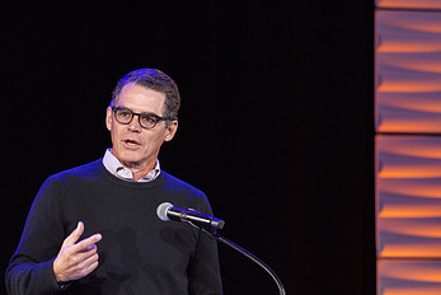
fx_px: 4021
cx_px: 143
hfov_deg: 6.3
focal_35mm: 328
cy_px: 166
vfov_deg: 4.2
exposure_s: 1/250
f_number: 3.2
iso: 500
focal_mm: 190
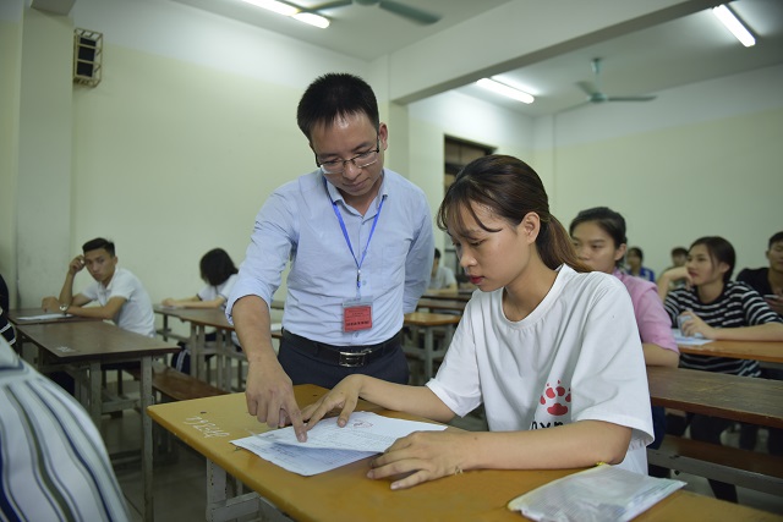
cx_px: 392
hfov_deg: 73.7
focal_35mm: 24
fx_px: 522
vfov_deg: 53.2
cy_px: 261
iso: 500
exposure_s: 1/125
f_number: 2.8
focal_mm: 24
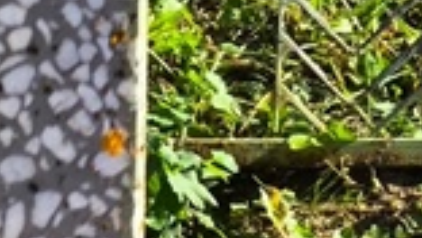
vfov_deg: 4.4
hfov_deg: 7.3
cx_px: -540
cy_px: 81
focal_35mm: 279
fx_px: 3124
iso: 50
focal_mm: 4.71
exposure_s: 1/470
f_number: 1.7
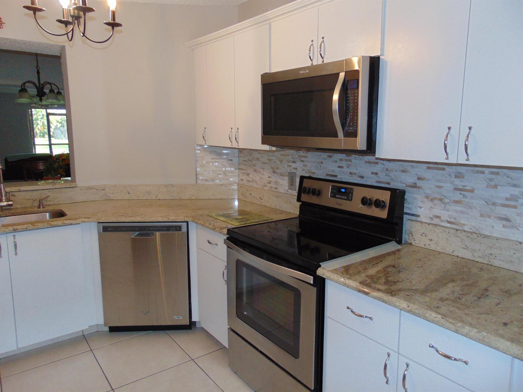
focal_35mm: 25
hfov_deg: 69.4
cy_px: 196
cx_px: 262
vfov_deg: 54.9
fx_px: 378
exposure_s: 1/30
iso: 200
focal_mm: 4.5
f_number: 3
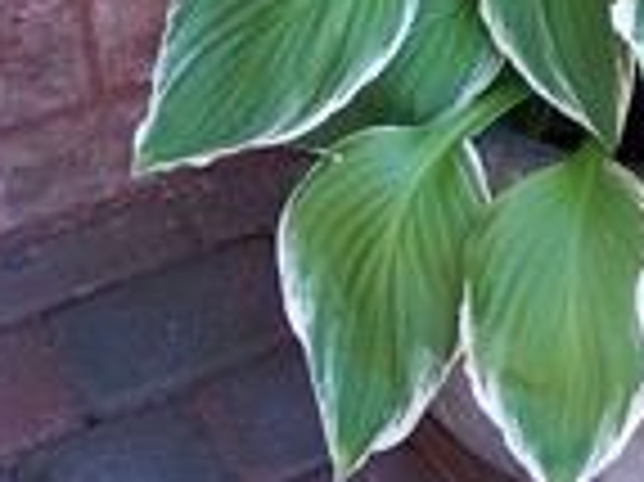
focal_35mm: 117
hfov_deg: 16.1
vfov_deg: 12.3
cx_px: 797
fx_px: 2175
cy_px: -135
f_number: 2.8
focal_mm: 8
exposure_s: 1/180
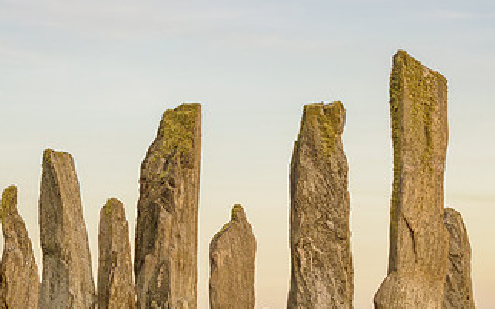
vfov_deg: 12.2
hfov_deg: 19.5
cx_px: 277
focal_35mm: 107
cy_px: 220
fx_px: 1443
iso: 200
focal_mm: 28
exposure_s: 1/80
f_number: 7.1
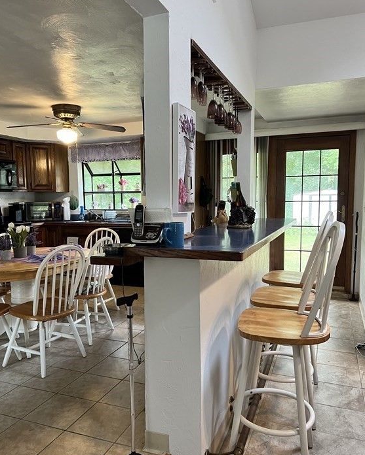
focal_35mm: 28
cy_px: 237
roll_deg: +0.7
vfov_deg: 62.2
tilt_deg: -6.3
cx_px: 182
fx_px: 378
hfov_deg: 51.5
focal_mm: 5.7
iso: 160
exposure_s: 1/60
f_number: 1.5
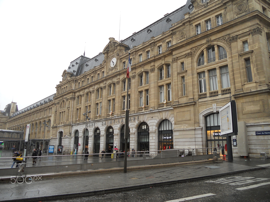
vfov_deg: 51.4
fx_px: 211
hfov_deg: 65.3
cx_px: 135
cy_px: 101
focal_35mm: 27
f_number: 3.2
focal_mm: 4.9
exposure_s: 1/100
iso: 80
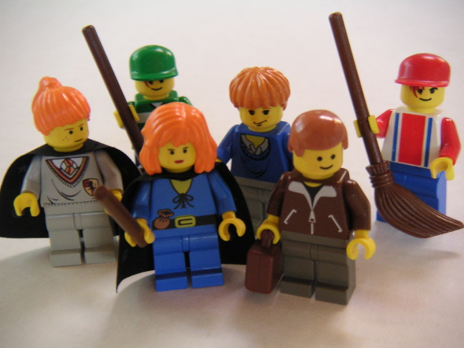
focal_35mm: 60
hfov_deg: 32.2
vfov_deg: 24.4
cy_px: 174
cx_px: 233
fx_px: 805
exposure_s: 1/15
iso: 100
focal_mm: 9.2
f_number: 3
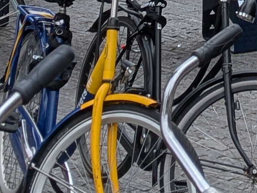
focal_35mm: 159
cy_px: -251
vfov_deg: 8.6
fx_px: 1180
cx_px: 215
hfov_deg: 12.4
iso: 29
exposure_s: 1/1653
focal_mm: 4.53
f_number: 1.7
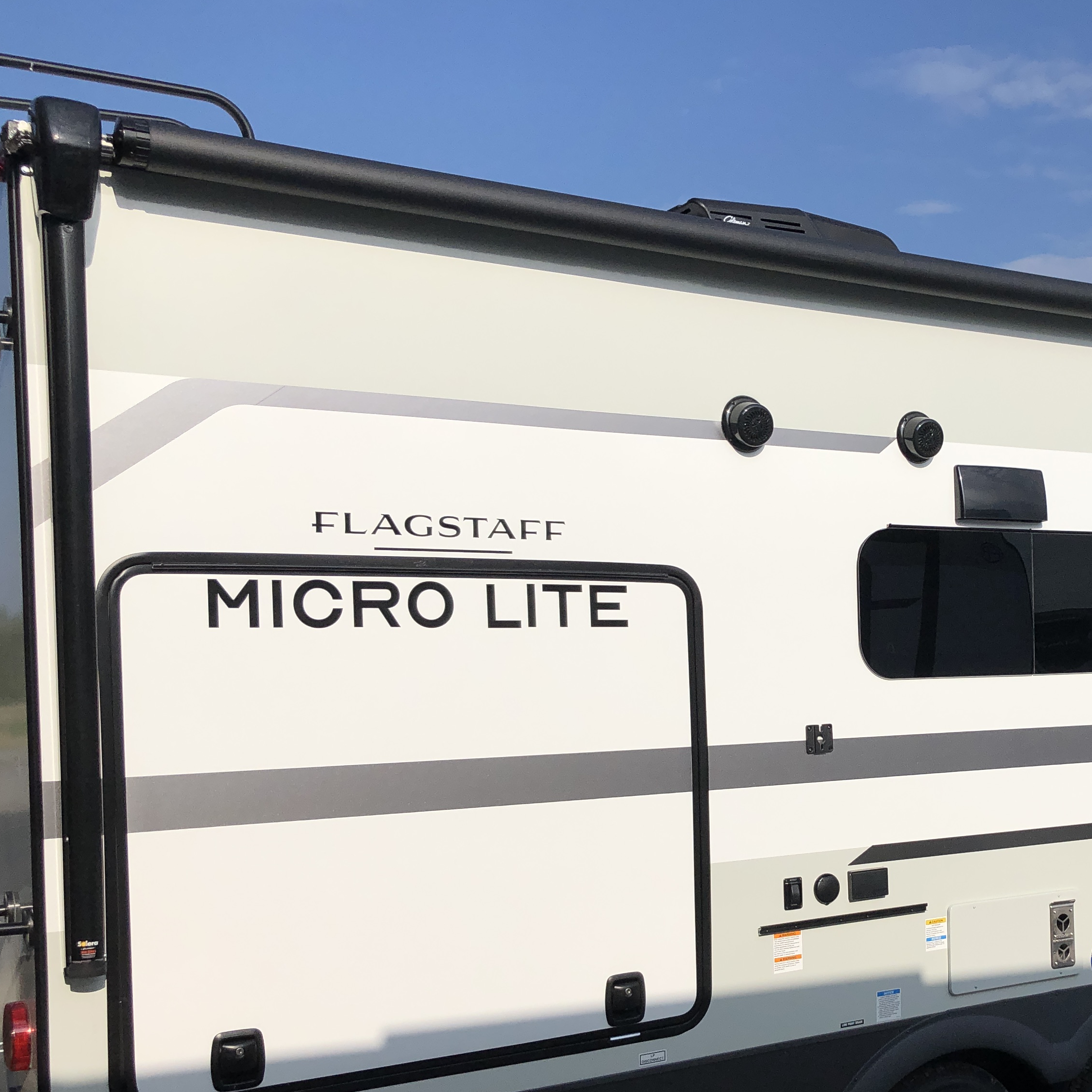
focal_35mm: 44
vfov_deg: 38.0
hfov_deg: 36.9
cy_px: 698
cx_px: 887
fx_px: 1570
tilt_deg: -2.2
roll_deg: +1.0
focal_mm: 3.99
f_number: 1.8
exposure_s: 1/5348
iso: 25
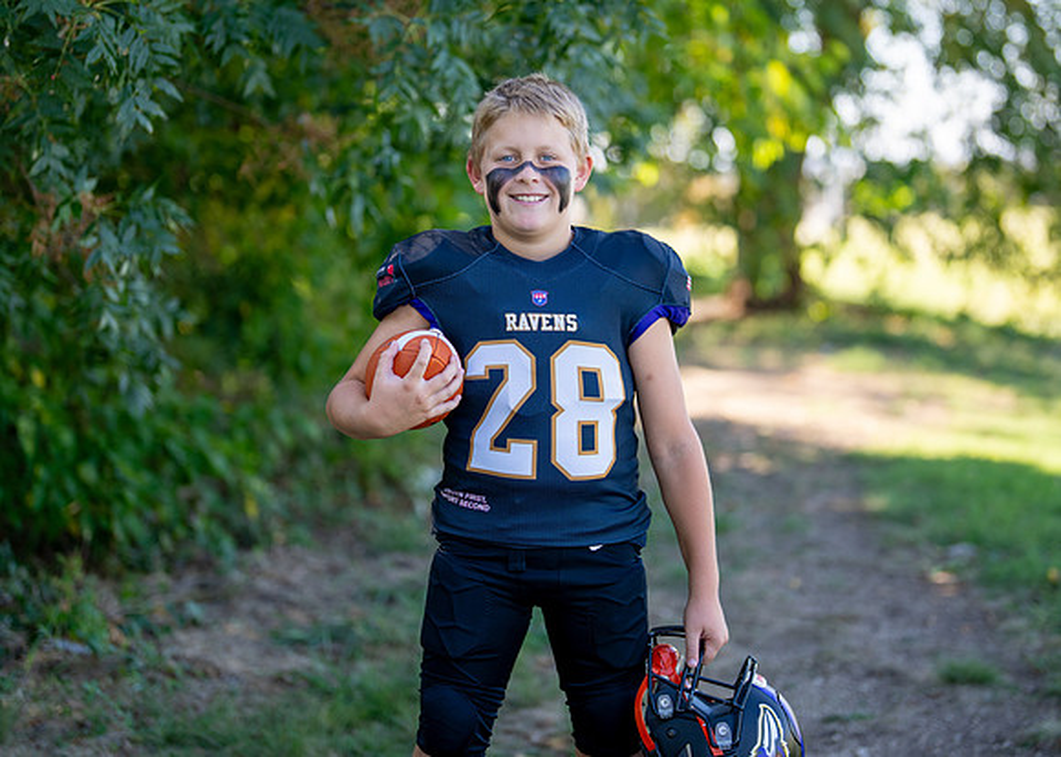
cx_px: 567
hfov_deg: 30.3
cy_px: 296
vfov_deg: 21.8
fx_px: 1959
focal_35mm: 65
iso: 100
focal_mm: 50
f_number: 1.2
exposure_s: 1/1250
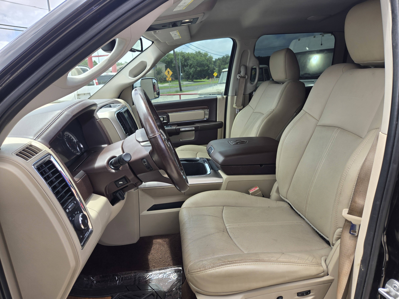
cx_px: 200
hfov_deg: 73.9
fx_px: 265
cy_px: 150
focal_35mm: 23
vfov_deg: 58.9
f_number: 1.8
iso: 25
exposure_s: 1/340
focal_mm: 5.4
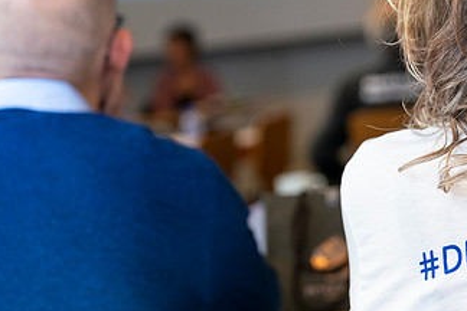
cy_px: 109
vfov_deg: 12.0
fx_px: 1479
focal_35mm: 114
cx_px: 483
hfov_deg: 17.5
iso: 1000
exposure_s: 1/250
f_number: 2.8
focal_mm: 54
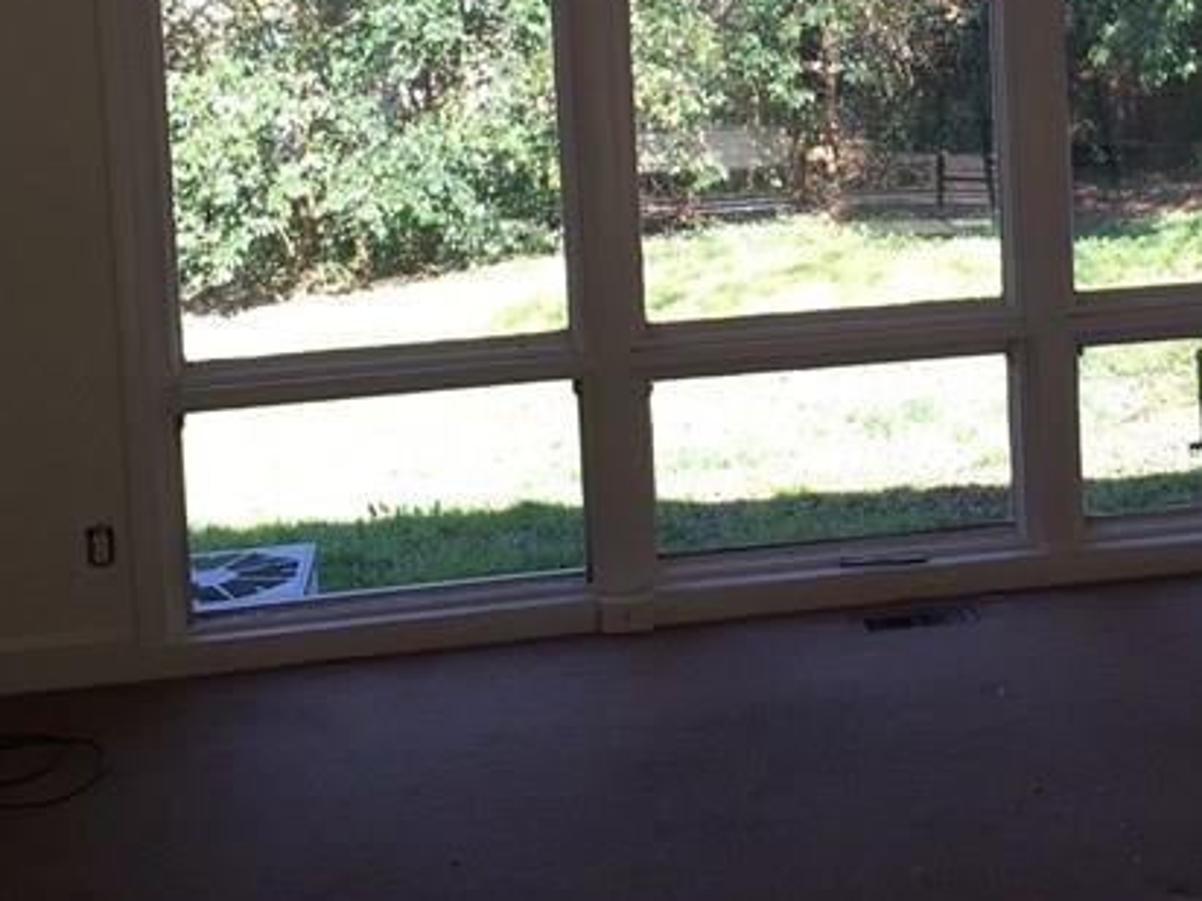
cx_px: 957
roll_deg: +3.1
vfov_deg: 20.0
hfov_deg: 26.5
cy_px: 50
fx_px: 2500
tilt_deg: -4.0
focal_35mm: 72
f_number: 2.2
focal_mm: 4.15
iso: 25
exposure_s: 1/120
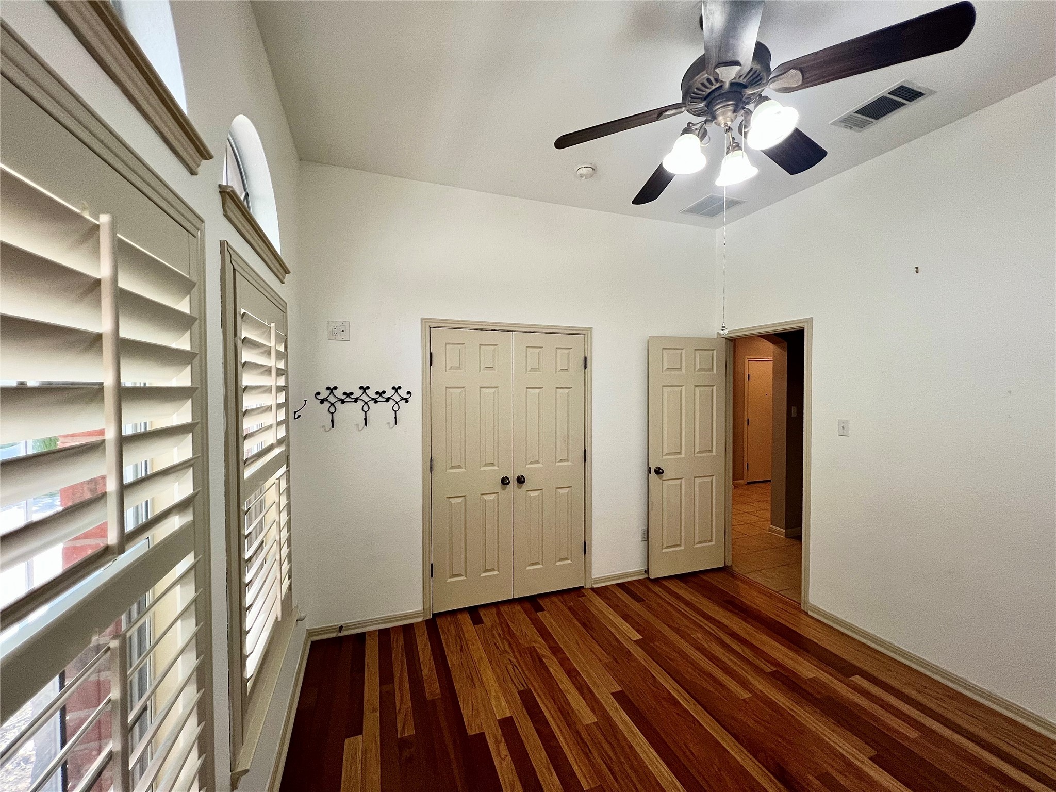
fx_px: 397
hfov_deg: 106.2
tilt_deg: -1.9
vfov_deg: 89.9
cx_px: 528
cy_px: 396
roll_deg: +0.3
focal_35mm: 13
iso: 100
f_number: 1.8
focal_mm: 1.57
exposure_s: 1/30
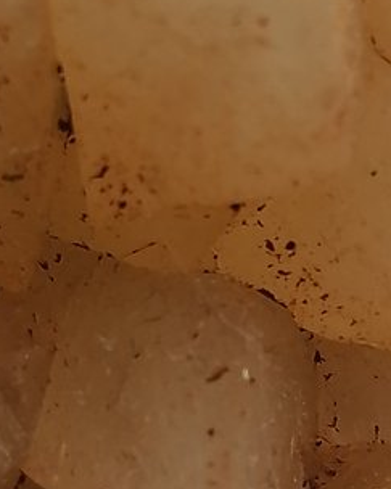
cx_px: 148
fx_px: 2822
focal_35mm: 195
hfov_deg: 7.9
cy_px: 235
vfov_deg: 9.9
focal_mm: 4.75
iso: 50
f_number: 1.8
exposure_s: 1/190
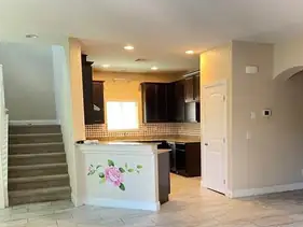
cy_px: 152
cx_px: 168
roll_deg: +1.1
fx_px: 324
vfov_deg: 38.3
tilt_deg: -7.0
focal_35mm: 37
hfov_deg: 50.0
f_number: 1.8
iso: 400
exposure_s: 1/60
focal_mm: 4.25
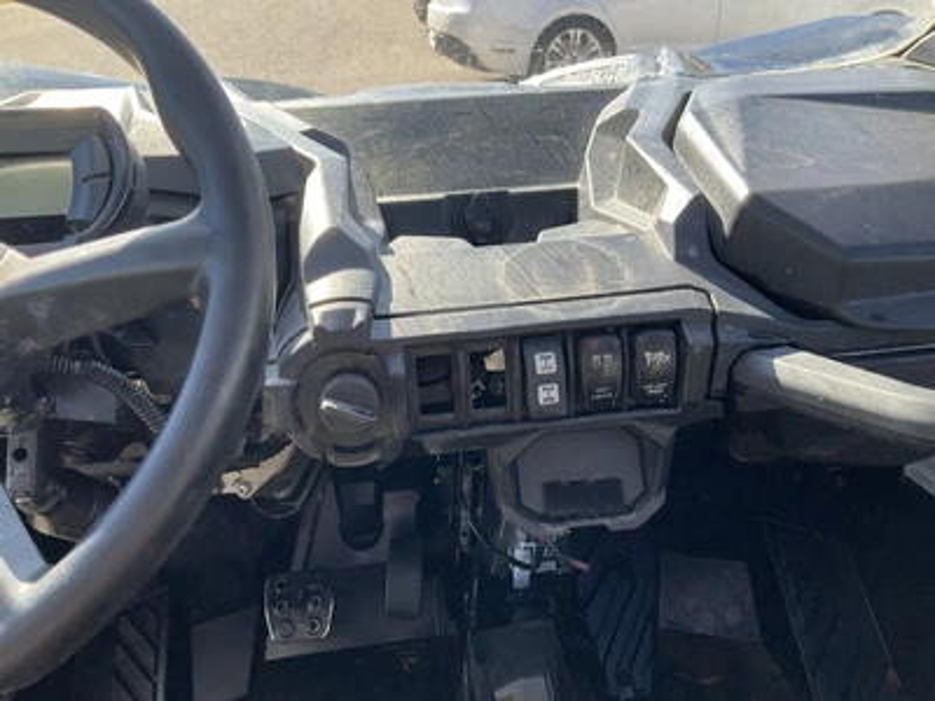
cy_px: 350
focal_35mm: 29
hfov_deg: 61.7
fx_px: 783
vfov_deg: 48.2
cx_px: 468
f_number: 1.8
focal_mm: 3
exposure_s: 1/253
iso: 25
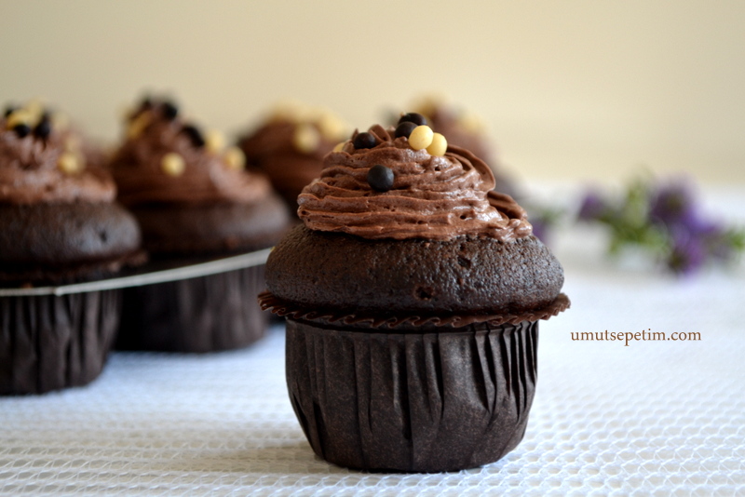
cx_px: 372
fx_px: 1708
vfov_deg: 16.6
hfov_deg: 24.6
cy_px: 248
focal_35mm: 82
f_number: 5.6
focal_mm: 55
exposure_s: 1/40
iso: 400
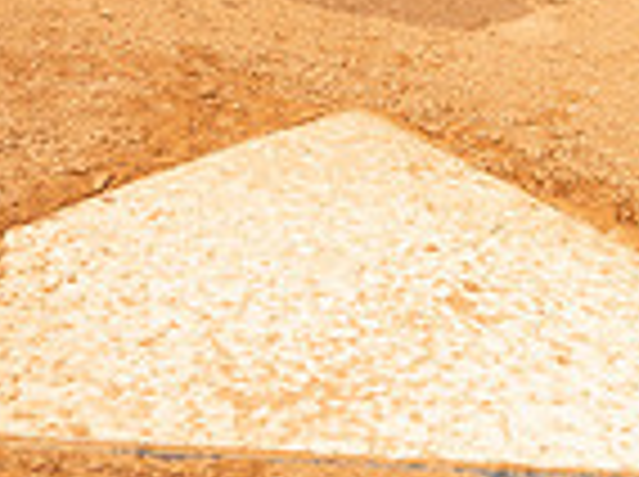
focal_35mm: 128
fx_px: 2359
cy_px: -526
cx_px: 418
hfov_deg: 15.4
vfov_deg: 10.5
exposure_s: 1/250
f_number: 5.6
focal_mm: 42
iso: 100
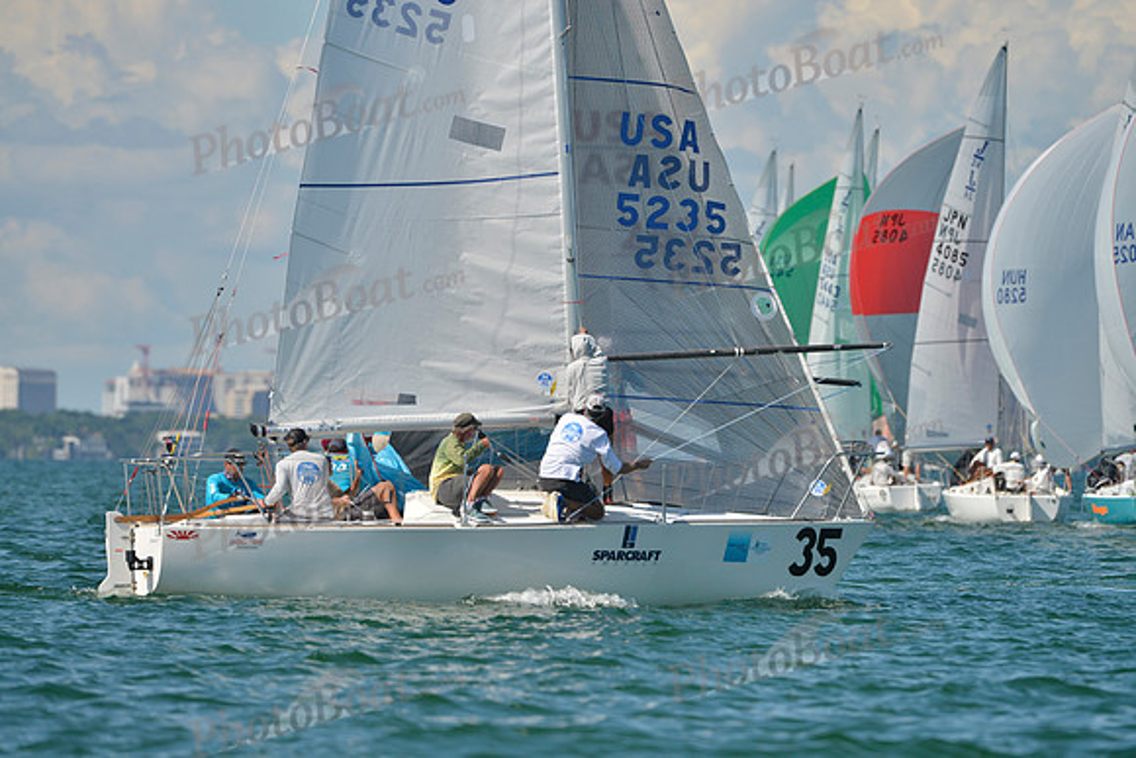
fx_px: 12625
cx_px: 568
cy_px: 379
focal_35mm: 400
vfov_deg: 3.4
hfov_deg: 5.2
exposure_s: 1/1250
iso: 200
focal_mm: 400
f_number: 5.6
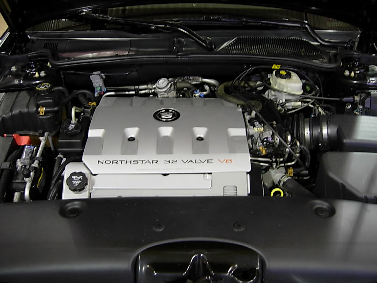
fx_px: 414
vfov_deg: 37.7
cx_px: 188
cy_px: 142
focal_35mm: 38
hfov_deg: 49.0
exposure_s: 1/7.7
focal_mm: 7.8
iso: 79
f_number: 2.8
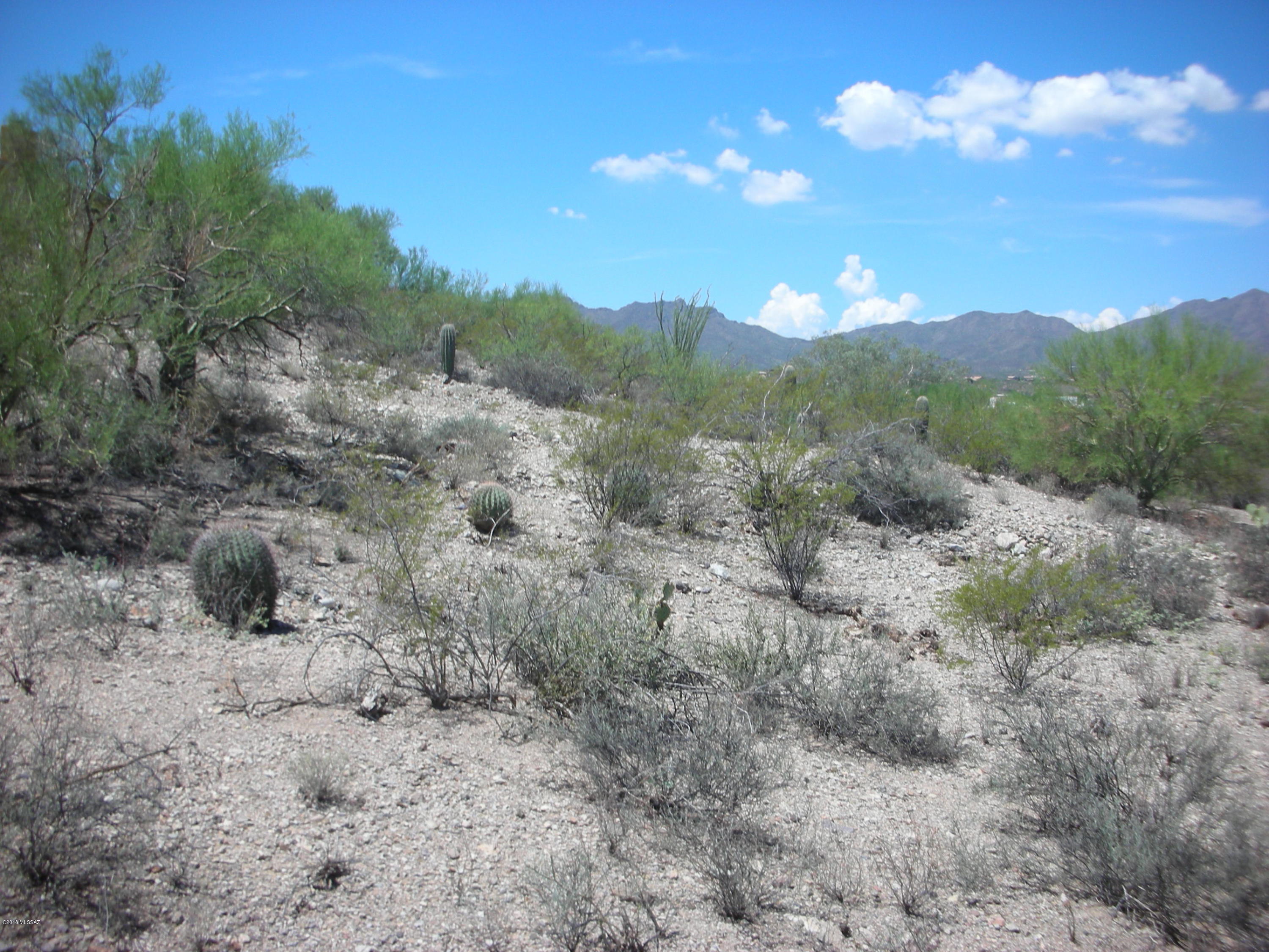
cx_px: 634
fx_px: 1283
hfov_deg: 52.6
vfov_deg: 40.7
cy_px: 476
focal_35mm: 35
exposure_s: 1/90.6
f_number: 8.5
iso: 50
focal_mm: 5.8
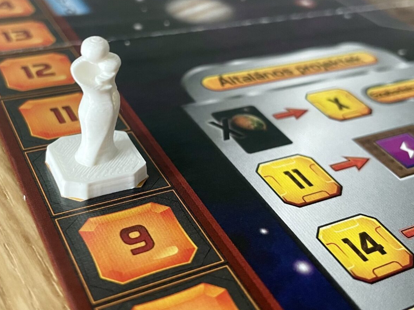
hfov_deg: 42.8
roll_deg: -7.2
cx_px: 178
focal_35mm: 44
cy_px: 151
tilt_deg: -36.4
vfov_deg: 32.9
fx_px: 526
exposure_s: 1/60
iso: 320
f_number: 1.6
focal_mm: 4.2
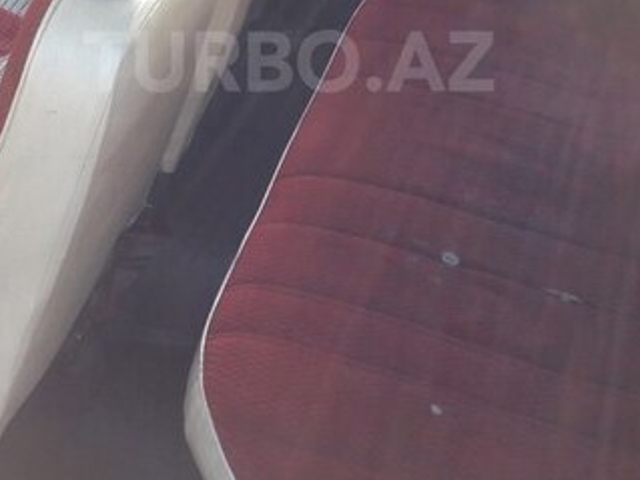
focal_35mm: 58
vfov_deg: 24.6
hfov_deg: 33.2
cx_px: 289
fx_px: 1072
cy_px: 61
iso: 80
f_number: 1.9
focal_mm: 3.7
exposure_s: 1/100
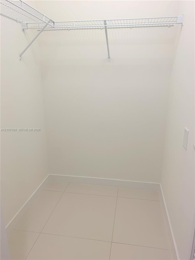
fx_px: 195
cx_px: 98
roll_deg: +0.5
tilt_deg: -16.6
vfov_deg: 67.3
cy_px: 130
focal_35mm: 26
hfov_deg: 53.1
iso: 50
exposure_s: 1/60
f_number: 1.8
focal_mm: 4.25
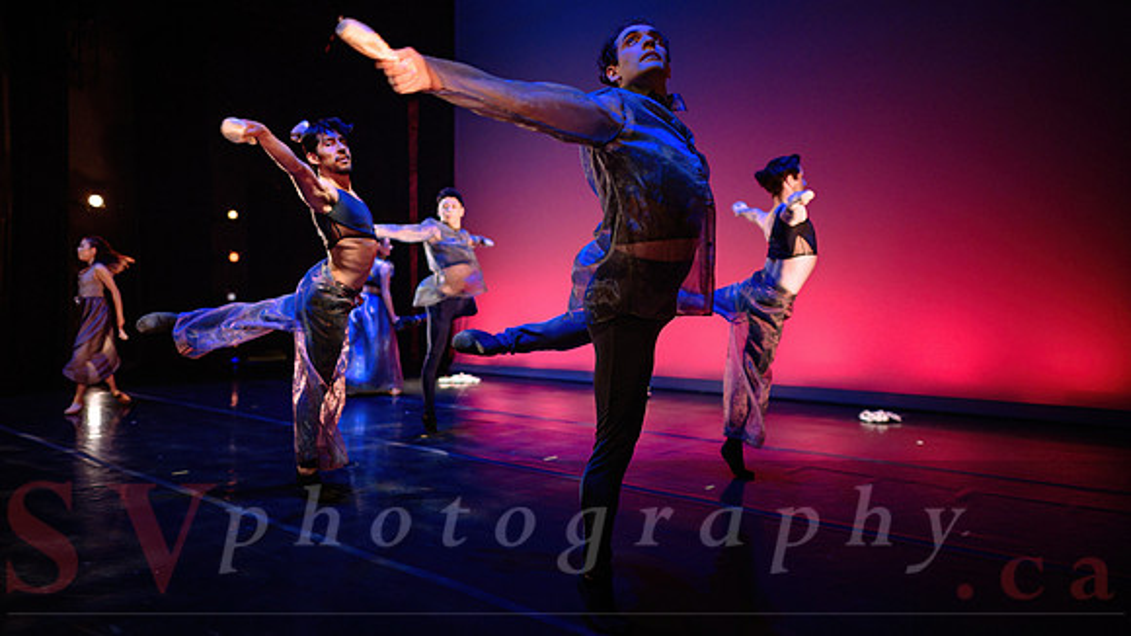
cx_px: 544
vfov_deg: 44.2
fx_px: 783
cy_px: 335
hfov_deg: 71.7
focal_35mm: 26
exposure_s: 1/400
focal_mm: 24
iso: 1000
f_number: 1.4
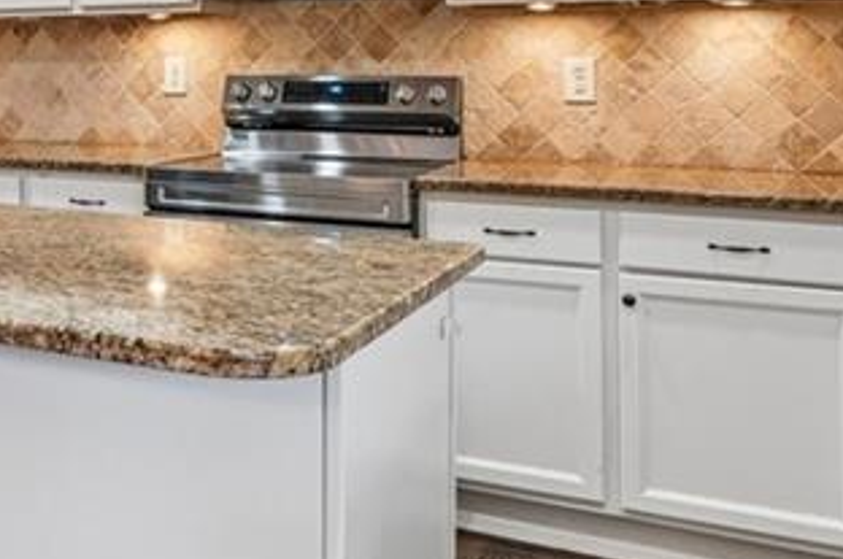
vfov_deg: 27.8
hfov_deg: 39.6
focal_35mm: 46
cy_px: 28
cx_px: 78
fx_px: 1075
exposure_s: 1/6
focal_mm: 14
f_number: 8
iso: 400
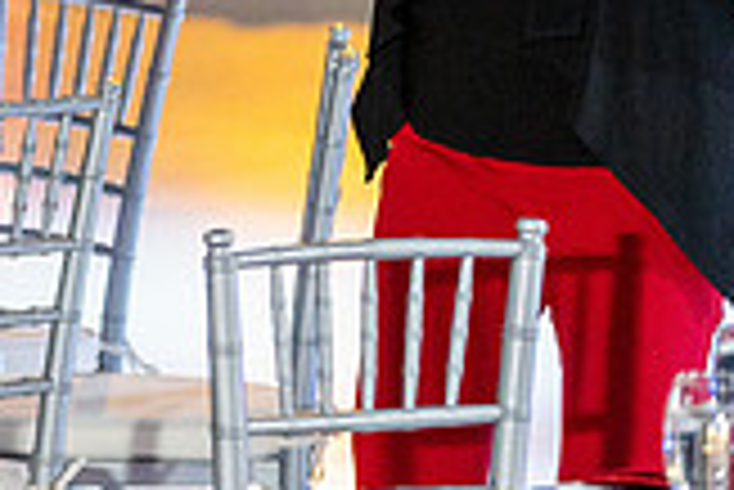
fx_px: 6551
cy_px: -294
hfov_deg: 6.4
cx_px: -243
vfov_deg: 4.3
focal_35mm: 321
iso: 3200
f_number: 2.8
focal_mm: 90
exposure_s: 1/250
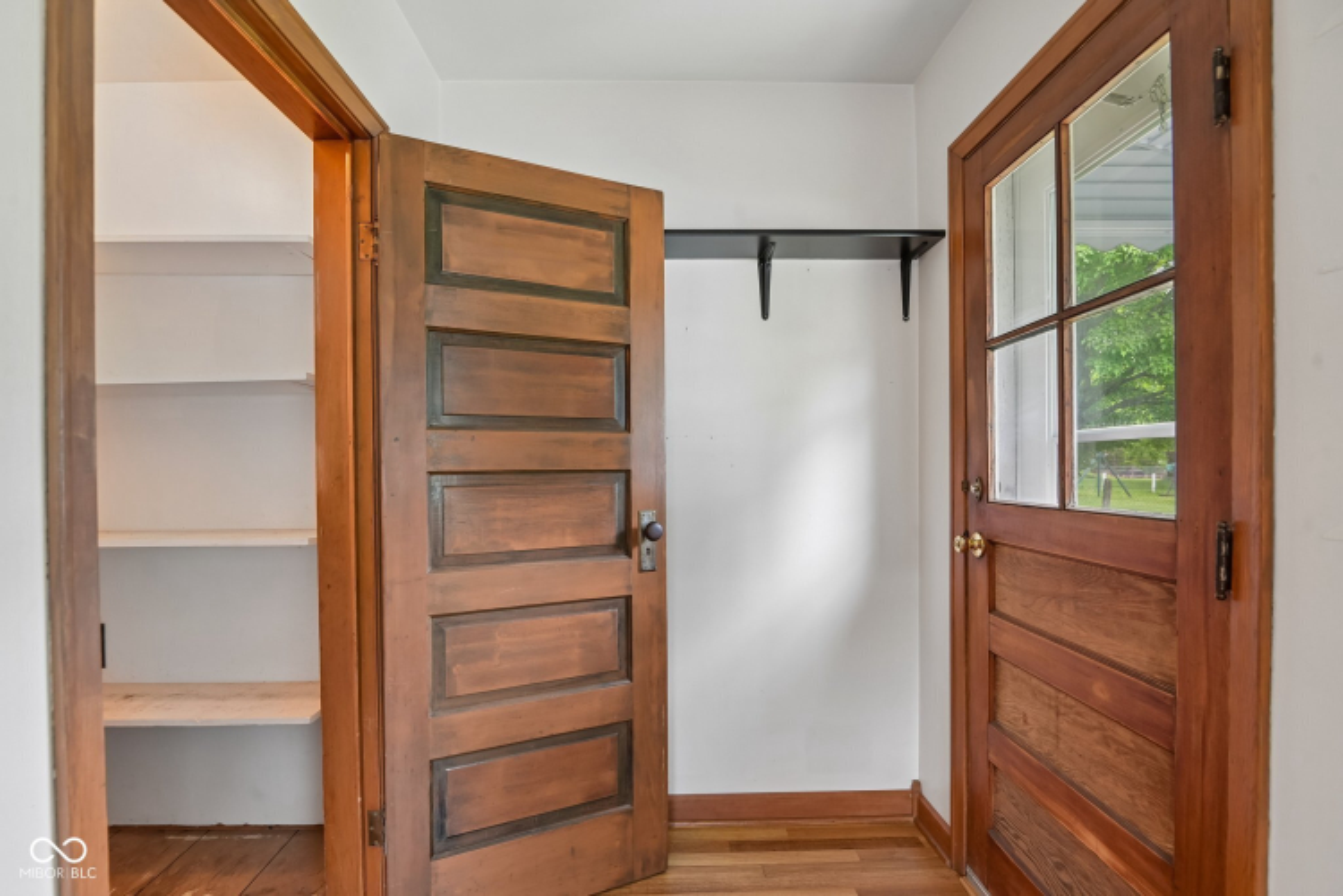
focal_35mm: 16
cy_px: 448
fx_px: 597
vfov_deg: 73.7
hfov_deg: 96.7
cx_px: 672
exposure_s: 1/10
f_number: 8
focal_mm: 16
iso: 400
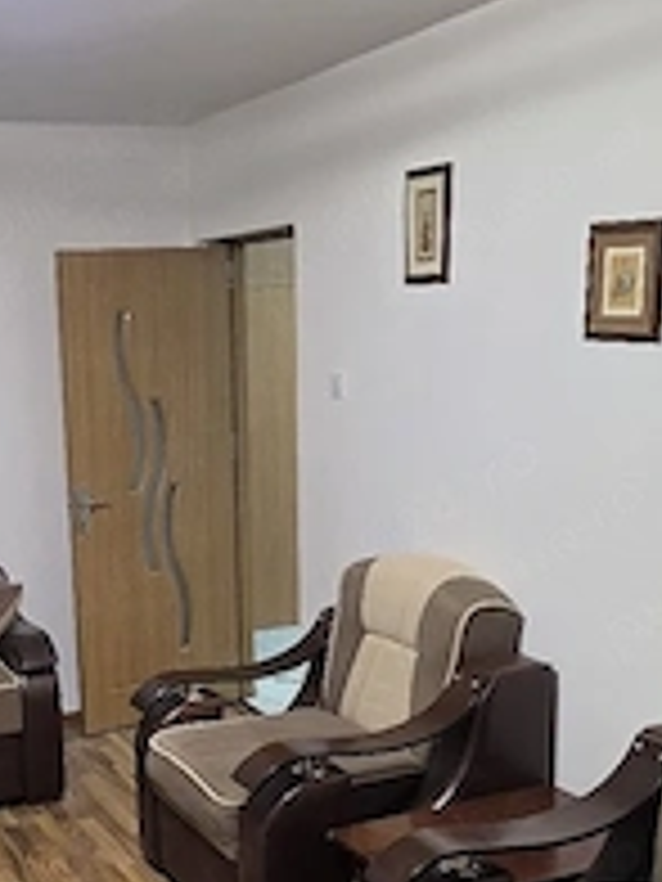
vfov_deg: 39.9
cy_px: 598
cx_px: 135
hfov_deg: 30.2
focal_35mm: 47
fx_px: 1198
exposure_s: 1/182
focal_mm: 6.5
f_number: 1.4
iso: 100
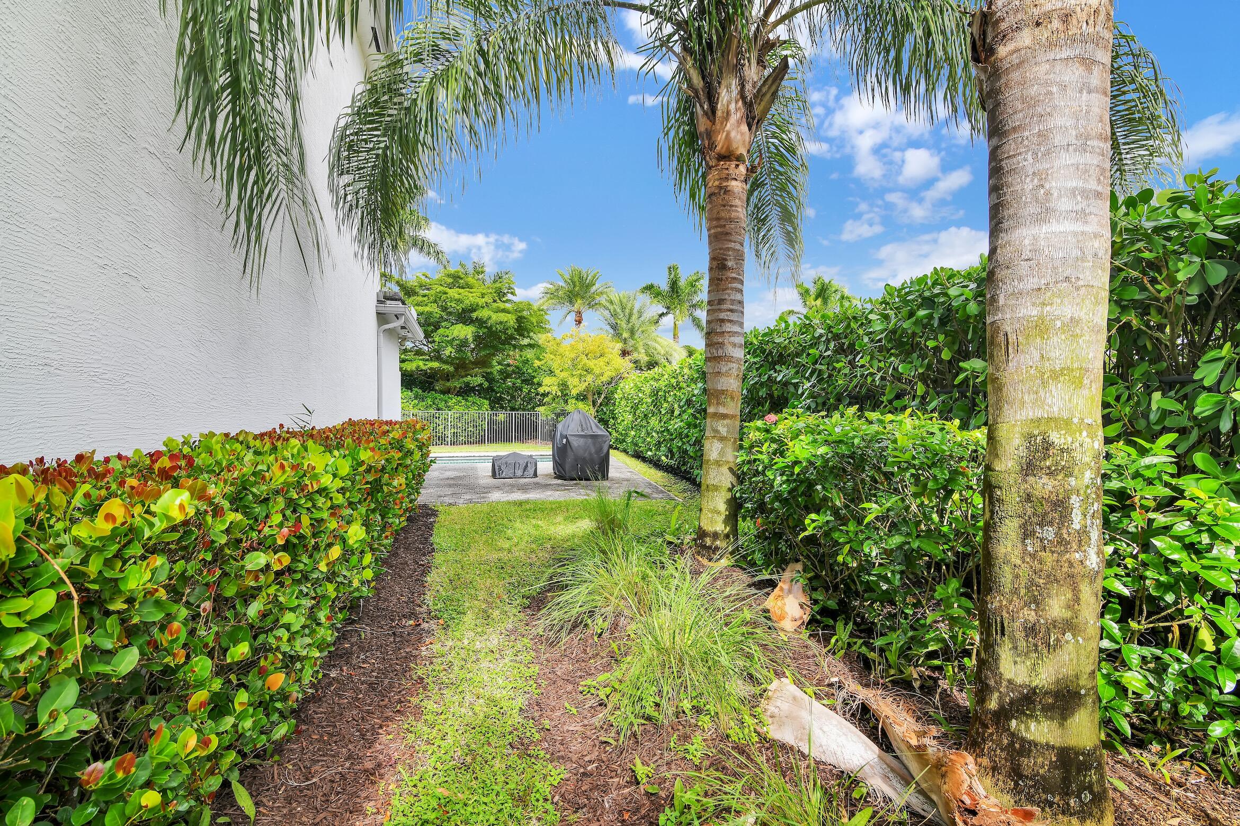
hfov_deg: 93.3
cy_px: 413
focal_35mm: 17
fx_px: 585
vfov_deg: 70.4
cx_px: 620
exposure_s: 1/125
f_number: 11
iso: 200
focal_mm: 17
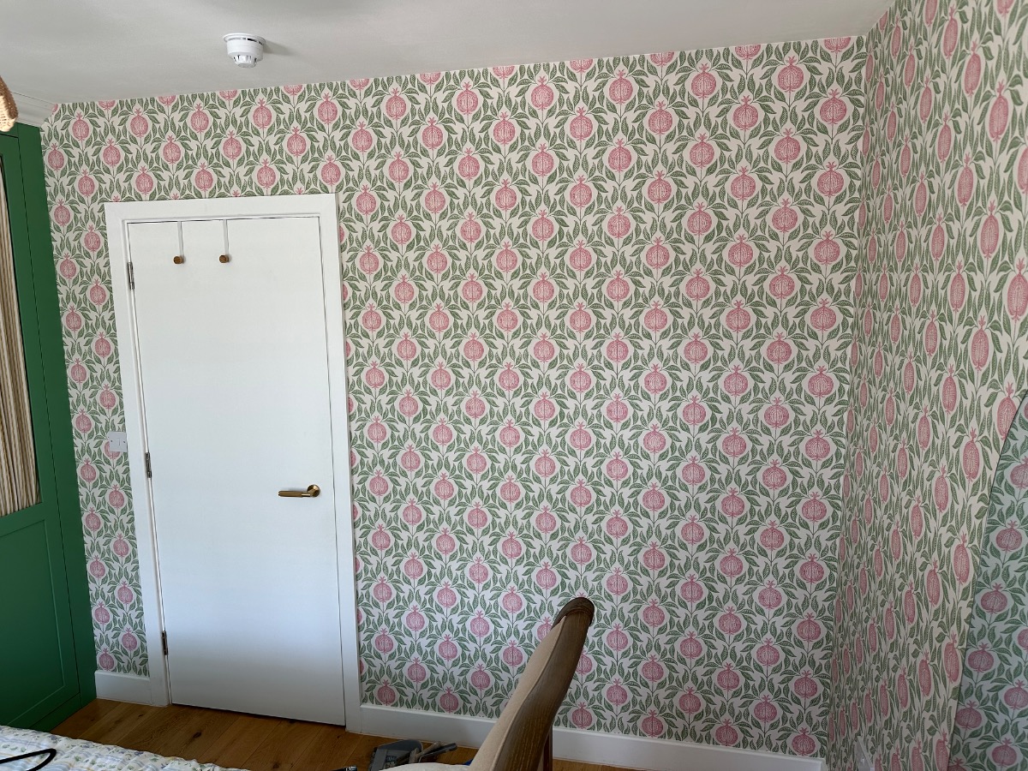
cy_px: 386
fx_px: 713
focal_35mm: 24
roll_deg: +2.0
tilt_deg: -8.7
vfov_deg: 56.8
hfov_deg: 71.6
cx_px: 514
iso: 64
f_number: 1.78
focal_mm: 6.86
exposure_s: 1/121
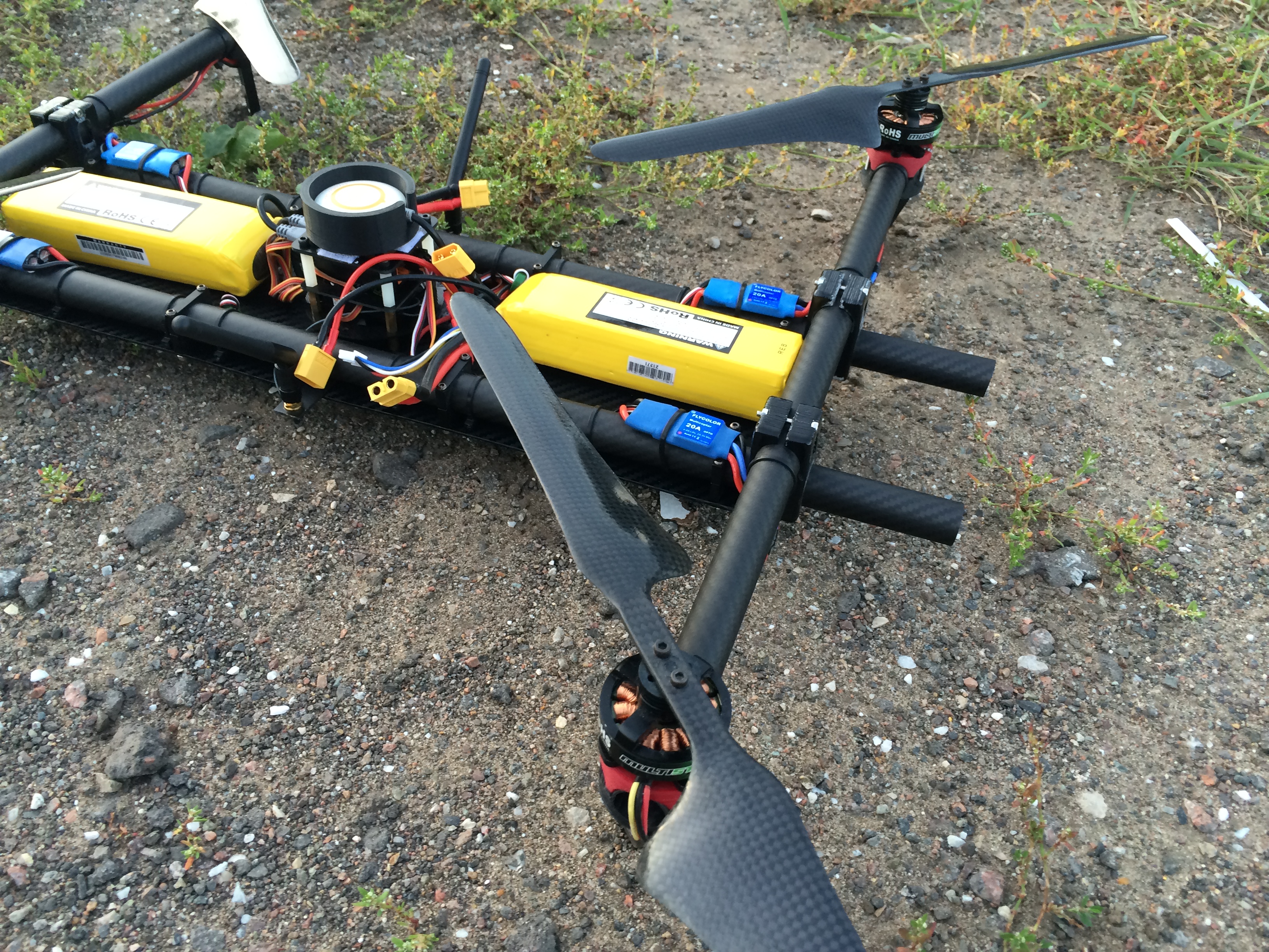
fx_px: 1063
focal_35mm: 29
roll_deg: -2.8
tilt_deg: -43.5
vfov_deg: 48.2
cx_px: 634
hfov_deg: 61.7
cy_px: 476
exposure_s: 1/40
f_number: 2.2
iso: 40
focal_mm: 4.15
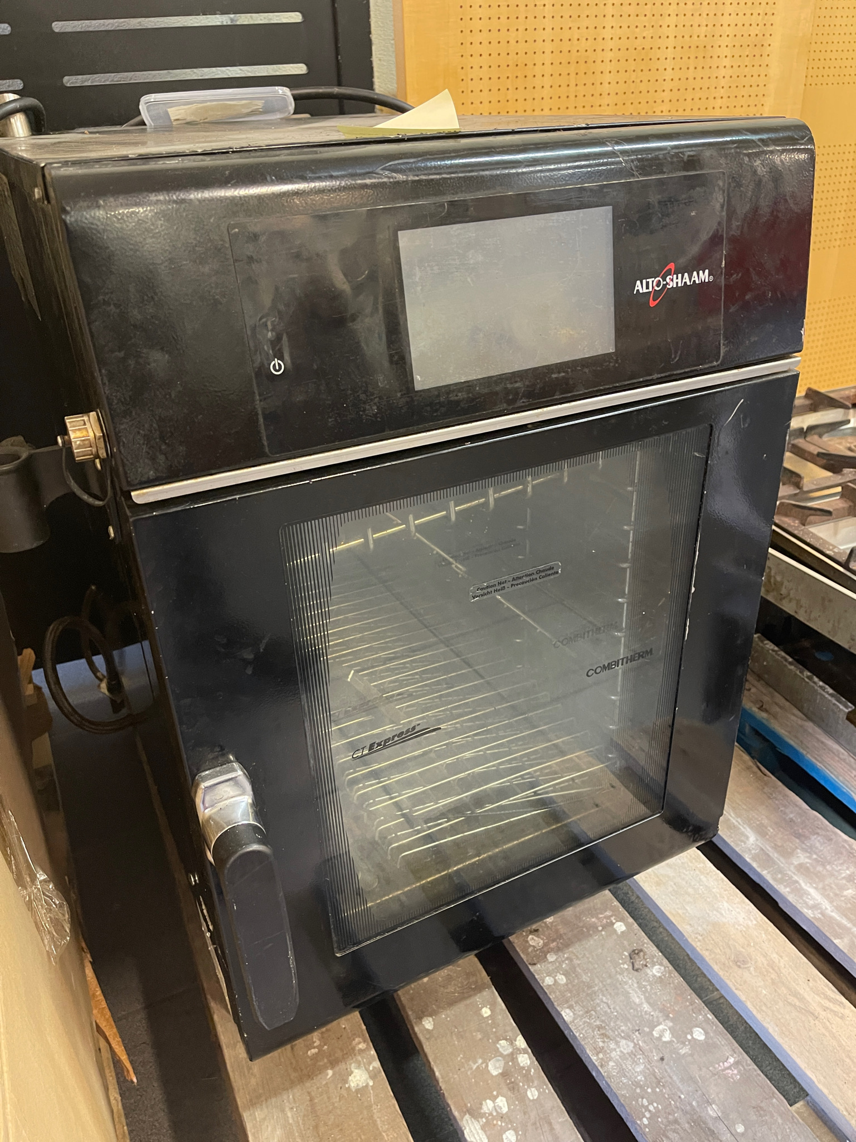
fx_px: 858
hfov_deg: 53.0
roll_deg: +2.3
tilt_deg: -30.4
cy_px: 571
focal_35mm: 26
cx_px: 428
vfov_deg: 67.3
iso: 400
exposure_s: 1/33
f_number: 1.6
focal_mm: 5.1
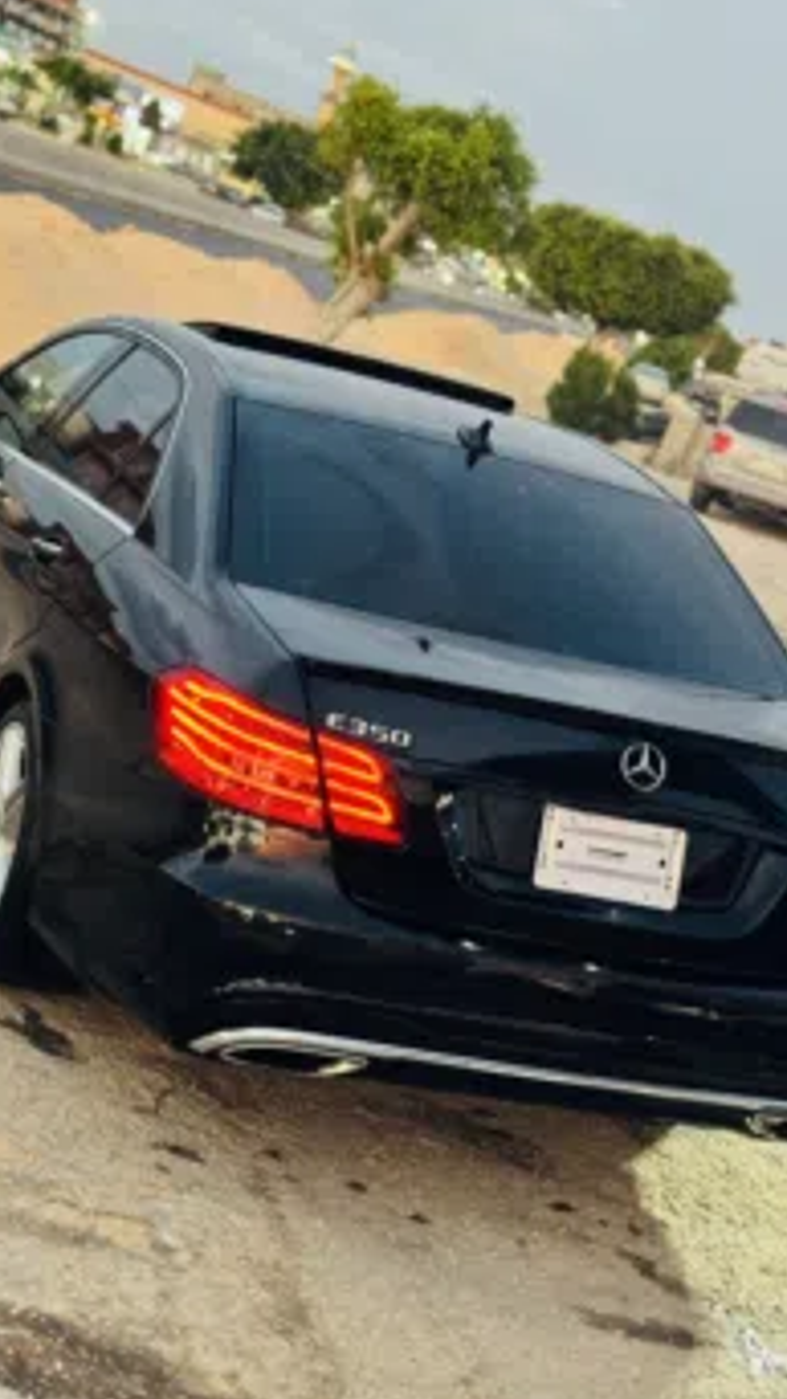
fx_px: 2262
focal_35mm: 61
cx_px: 359
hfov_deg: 19.7
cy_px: 661
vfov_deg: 34.3
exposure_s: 1/50
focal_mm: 6.76
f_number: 1.78
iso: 200
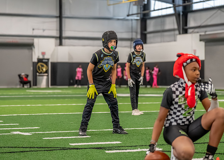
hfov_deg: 18.1
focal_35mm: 110
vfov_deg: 13.0
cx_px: 116
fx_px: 701
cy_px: 73
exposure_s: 1/1000
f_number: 2.8
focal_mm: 88
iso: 6400
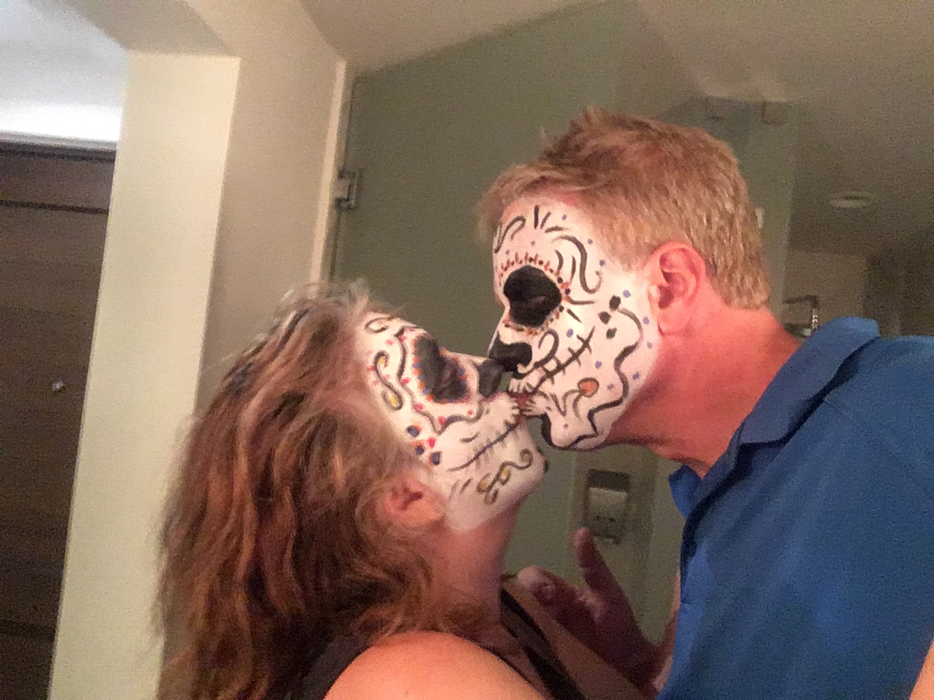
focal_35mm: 31
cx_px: 467
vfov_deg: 45.4
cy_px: 350
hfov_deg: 58.4
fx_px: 836
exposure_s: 1/15
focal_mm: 2.15
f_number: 2.4
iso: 800
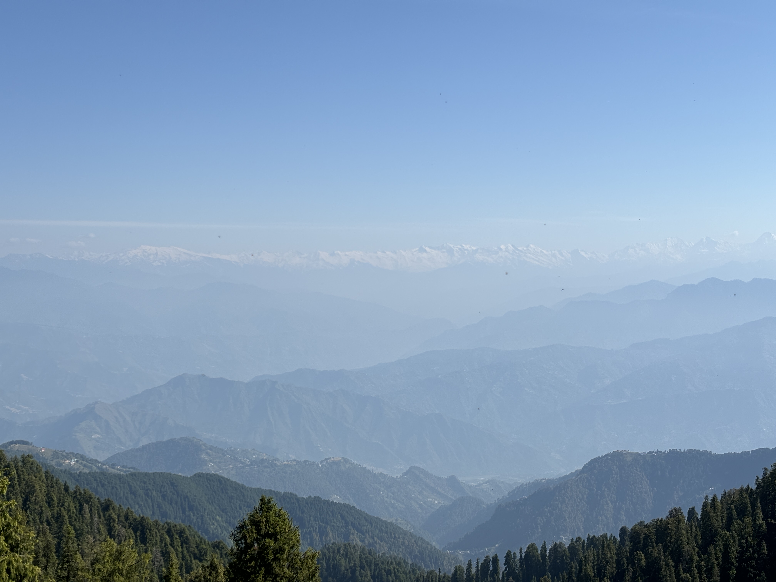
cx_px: 388
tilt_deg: -0.2
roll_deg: -0.6
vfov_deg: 28.0
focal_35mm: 52
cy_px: 291
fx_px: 1166
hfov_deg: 36.8
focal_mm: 5.96
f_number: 1.6
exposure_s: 1/4854
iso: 32
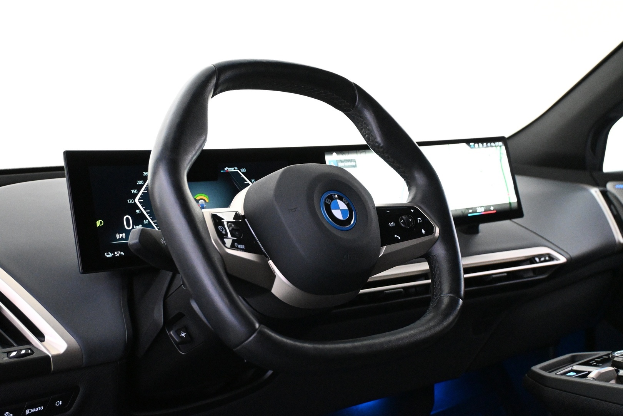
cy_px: 208
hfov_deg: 46.4
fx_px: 727
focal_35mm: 42
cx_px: 312
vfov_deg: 31.9
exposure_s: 1/60
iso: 6400
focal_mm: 28
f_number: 4.5
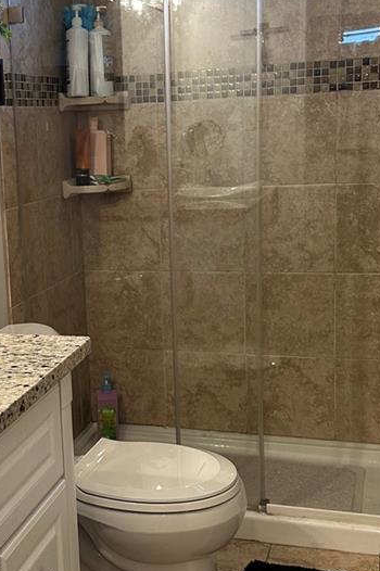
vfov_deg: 35.1
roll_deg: +3.2
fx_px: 904
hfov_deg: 23.3
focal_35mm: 57
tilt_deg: -11.3
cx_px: 66
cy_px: 299
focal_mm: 6.86
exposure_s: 1/60
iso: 160
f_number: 1.78
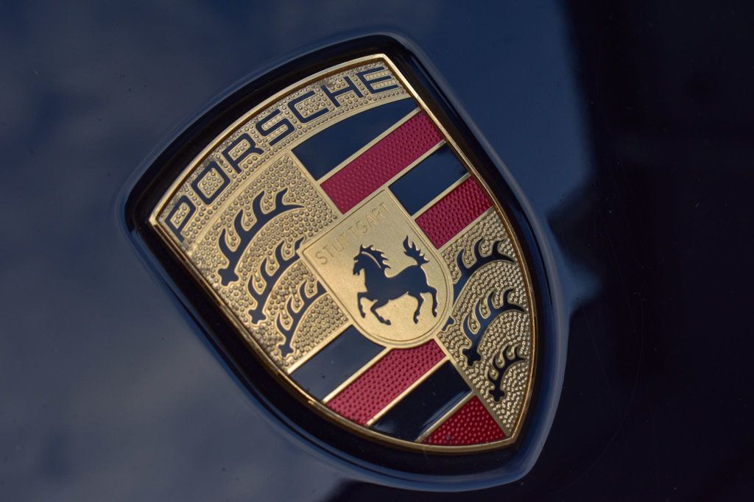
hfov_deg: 28.1
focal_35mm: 72
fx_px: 1507
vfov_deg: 18.9
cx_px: 377
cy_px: 251
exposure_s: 1/400
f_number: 11
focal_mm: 48
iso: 400
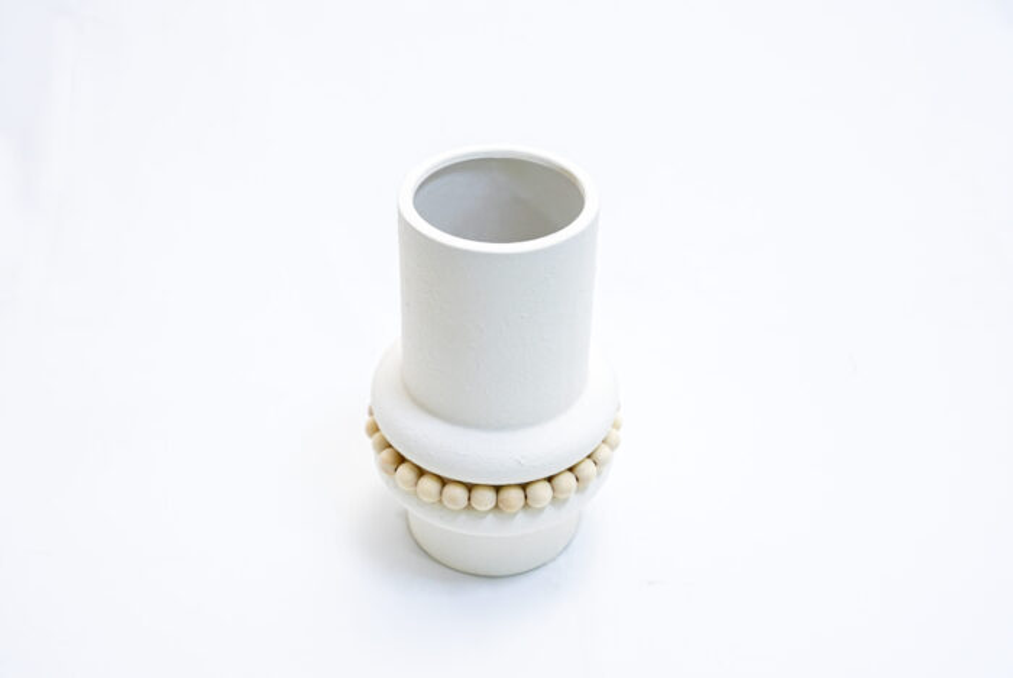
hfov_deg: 41.9
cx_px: 506
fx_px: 1324
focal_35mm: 47
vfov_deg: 28.7
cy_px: 339
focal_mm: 47
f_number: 8
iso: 3200
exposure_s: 1/200
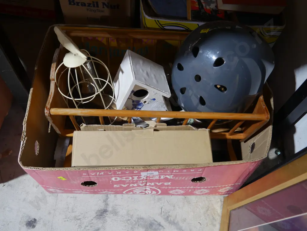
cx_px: 154
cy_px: 116
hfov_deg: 56.8
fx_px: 284
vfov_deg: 44.2
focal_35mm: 32
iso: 800
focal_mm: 16
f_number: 3.6
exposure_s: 1/60
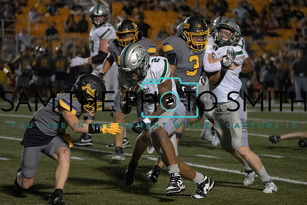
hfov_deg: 9.8
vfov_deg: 6.6
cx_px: 154
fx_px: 1783
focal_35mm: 209
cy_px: 102
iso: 12800
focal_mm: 209
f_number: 5.6
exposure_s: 1/1000
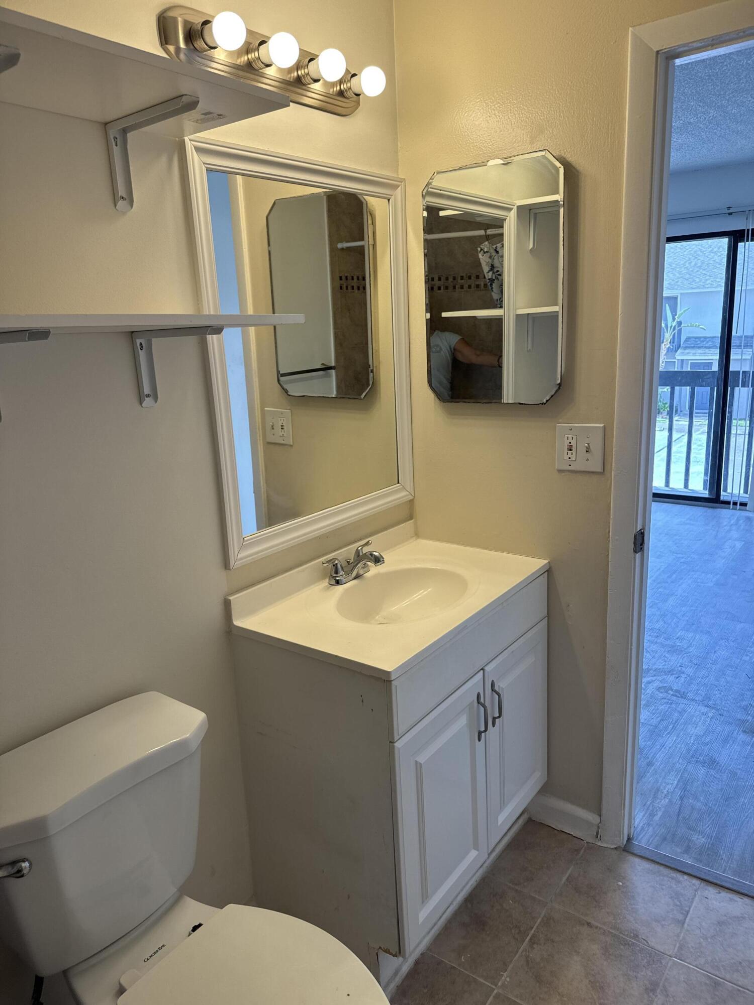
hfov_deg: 56.8
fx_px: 697
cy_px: 502
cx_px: 377
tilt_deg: -14.4
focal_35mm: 24
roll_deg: +3.5
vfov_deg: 71.6
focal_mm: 6.76
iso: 64
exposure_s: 1/231
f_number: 1.78
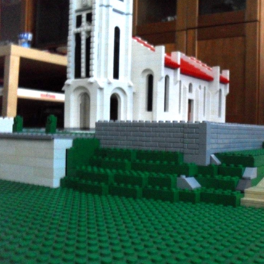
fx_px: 371
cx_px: 181
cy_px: 135
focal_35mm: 43
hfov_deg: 38.6
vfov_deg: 39.2
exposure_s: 1/8
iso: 400
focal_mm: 6.3
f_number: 3.2
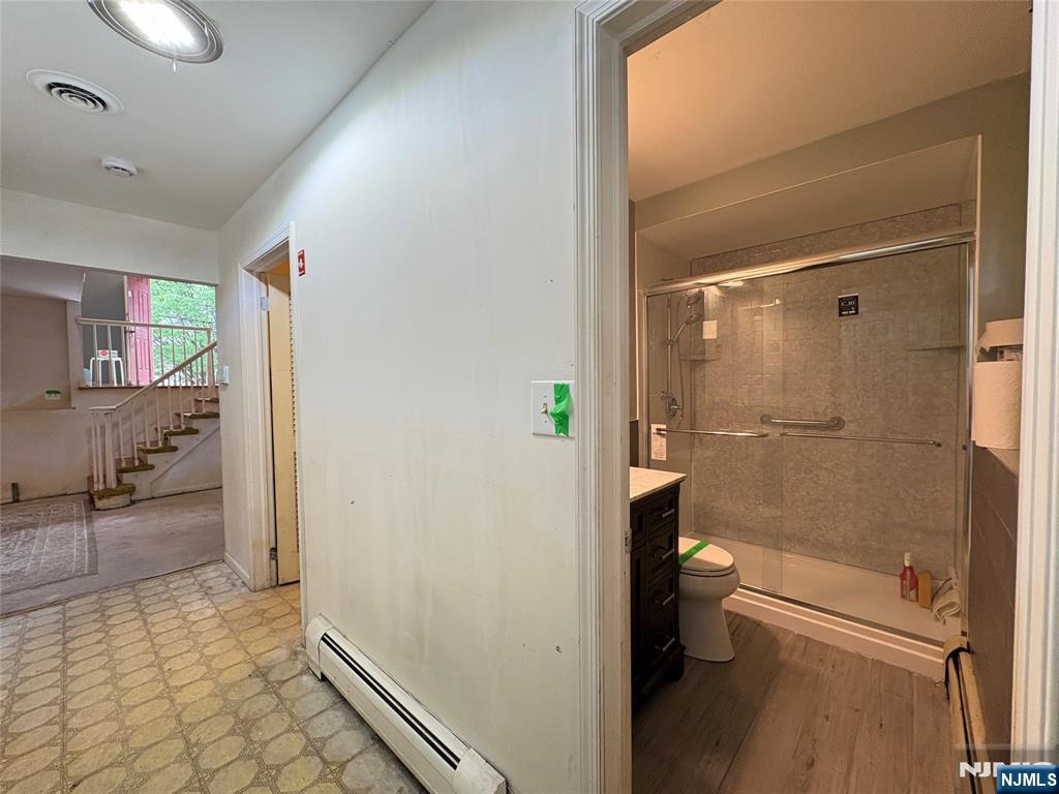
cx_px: 530
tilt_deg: -1.3
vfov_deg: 85.7
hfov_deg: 102.1
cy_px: 397
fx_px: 428
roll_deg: +1.5
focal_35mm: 14
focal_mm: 2.22
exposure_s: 1/60
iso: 200
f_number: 2.2
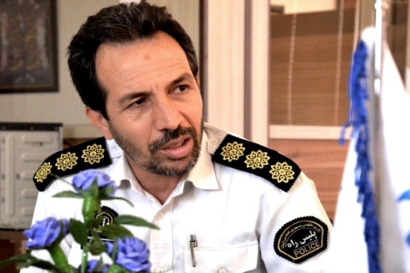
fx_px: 1196
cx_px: 205
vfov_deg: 13.0
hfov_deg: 19.5
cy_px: 136
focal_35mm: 105
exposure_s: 1/250
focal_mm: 70
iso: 5000
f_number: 8
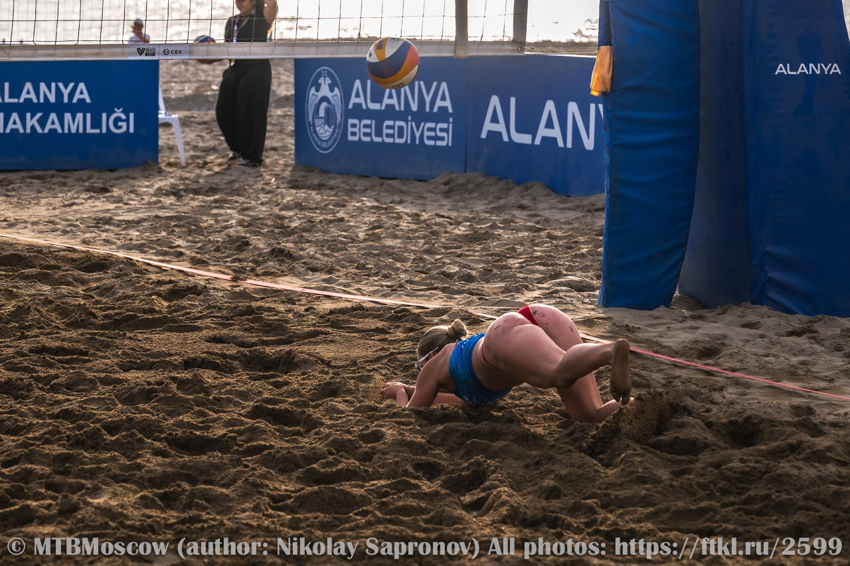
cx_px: 425
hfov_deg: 12.5
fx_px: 3895
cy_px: 283
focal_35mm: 165
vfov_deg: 8.3
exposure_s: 1/1250
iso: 250
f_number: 7.1
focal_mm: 165
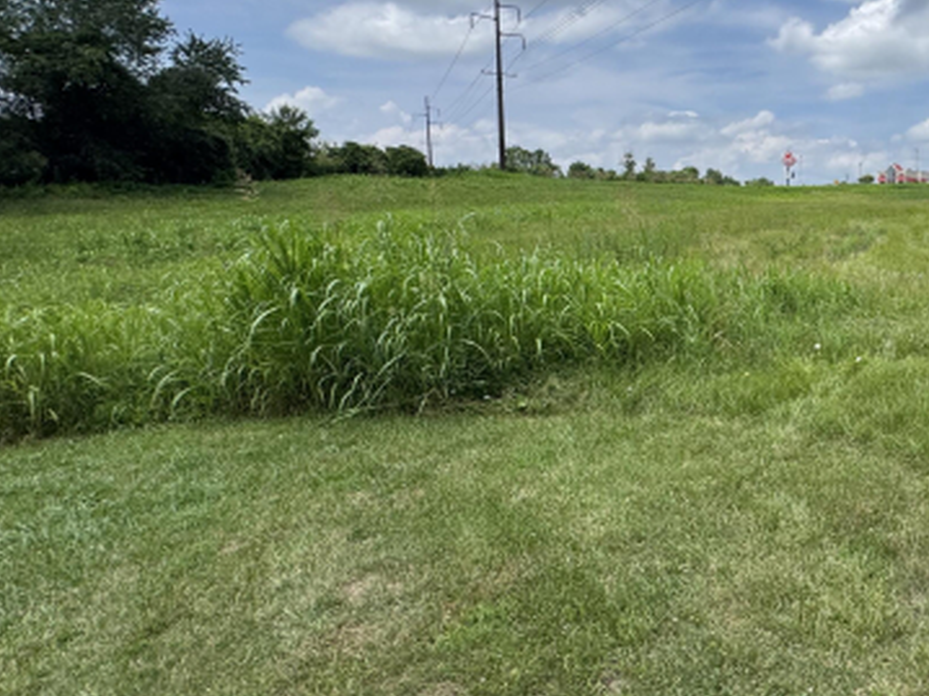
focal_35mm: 26
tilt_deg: -8.0
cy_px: 300
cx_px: 840
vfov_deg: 52.9
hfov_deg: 57.6
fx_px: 698
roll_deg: -0.4
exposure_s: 1/1927
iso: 50
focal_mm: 2.22
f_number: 2.2
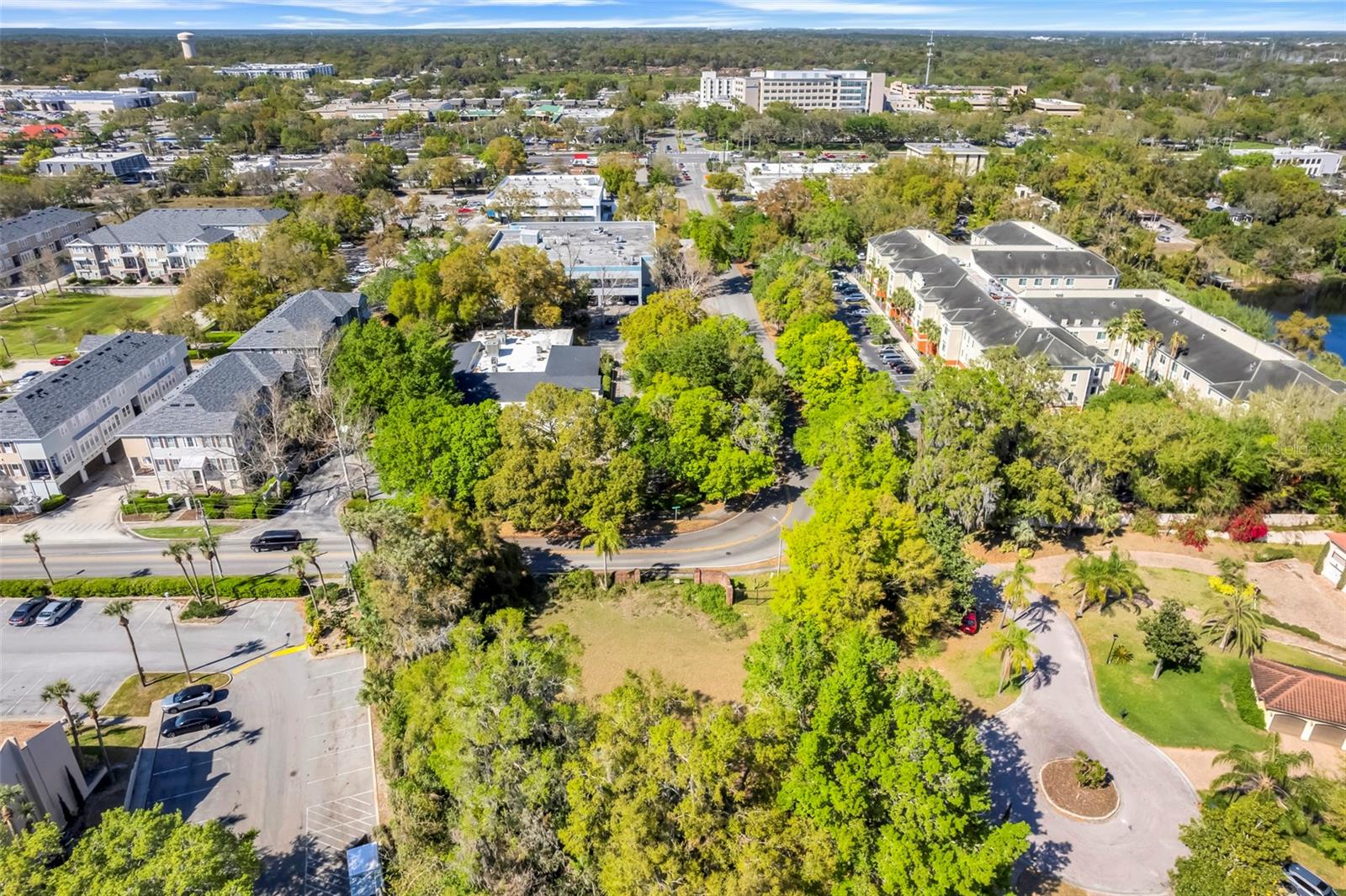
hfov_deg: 78.6
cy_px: 448
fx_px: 822
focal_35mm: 22
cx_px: 673
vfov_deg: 57.2
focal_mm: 8.38
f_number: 2.8
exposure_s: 1/320
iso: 100
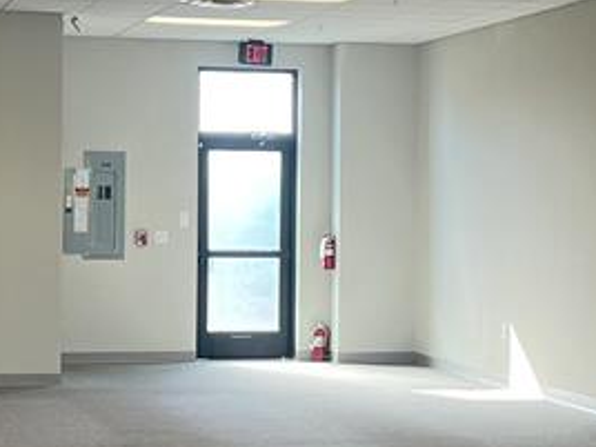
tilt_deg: -1.5
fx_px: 2135
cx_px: 376
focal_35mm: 124
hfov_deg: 15.9
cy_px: 267
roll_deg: -0.8
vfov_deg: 11.9
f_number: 1.5
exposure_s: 1/170
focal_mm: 5.7
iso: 64
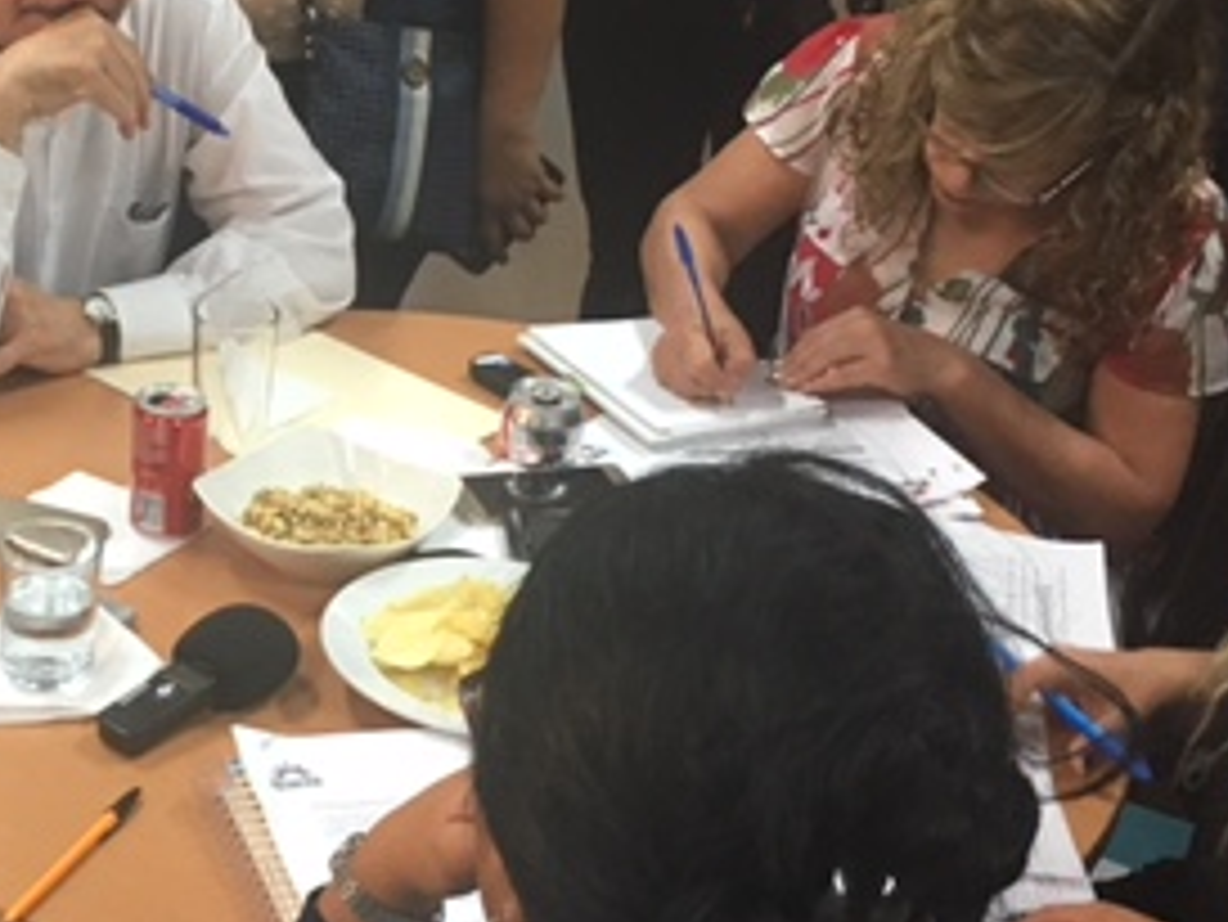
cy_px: 499
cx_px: 144
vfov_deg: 21.6
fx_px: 2413
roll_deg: -3.6
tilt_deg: -29.4
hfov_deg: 27.6
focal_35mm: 68
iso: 160
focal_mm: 4.15
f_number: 2.2
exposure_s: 1/30
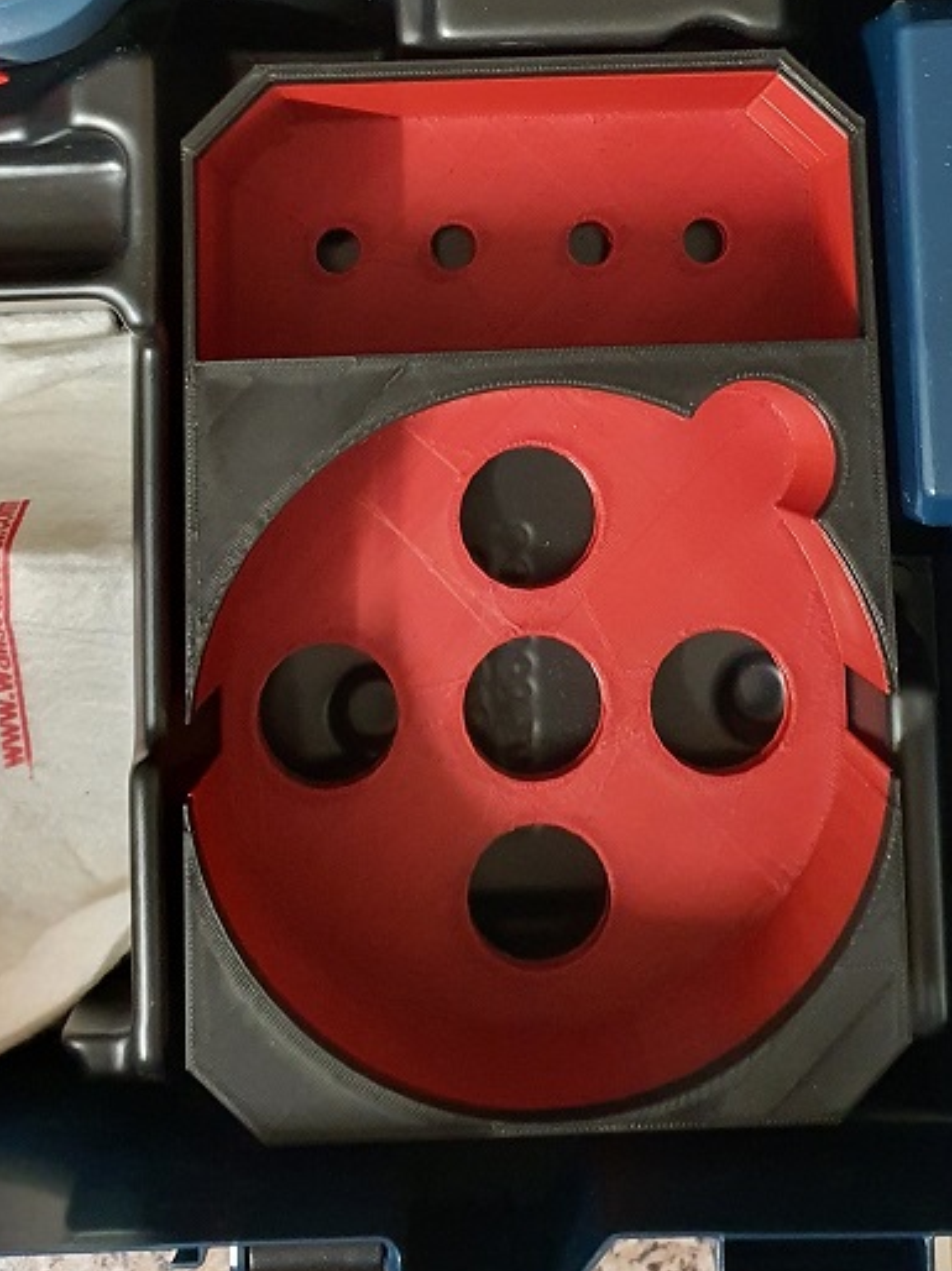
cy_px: 183
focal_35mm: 51
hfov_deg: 28.5
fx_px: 1872
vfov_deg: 35.8
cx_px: 551
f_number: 1.5
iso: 500
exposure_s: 1/17
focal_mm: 4.3
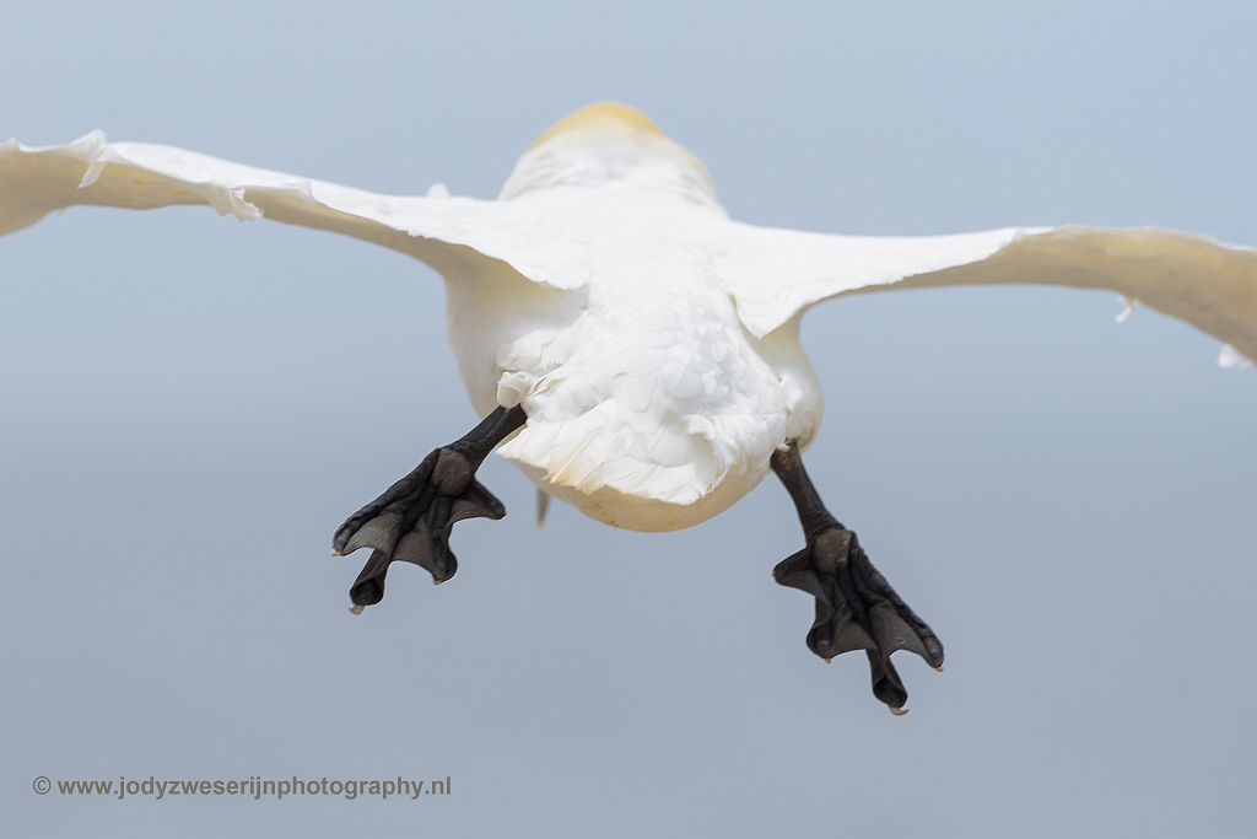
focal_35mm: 400
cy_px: 420
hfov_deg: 5.2
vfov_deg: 3.4
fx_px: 13968
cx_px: 628
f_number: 5.6
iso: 100
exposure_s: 1/640
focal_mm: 400
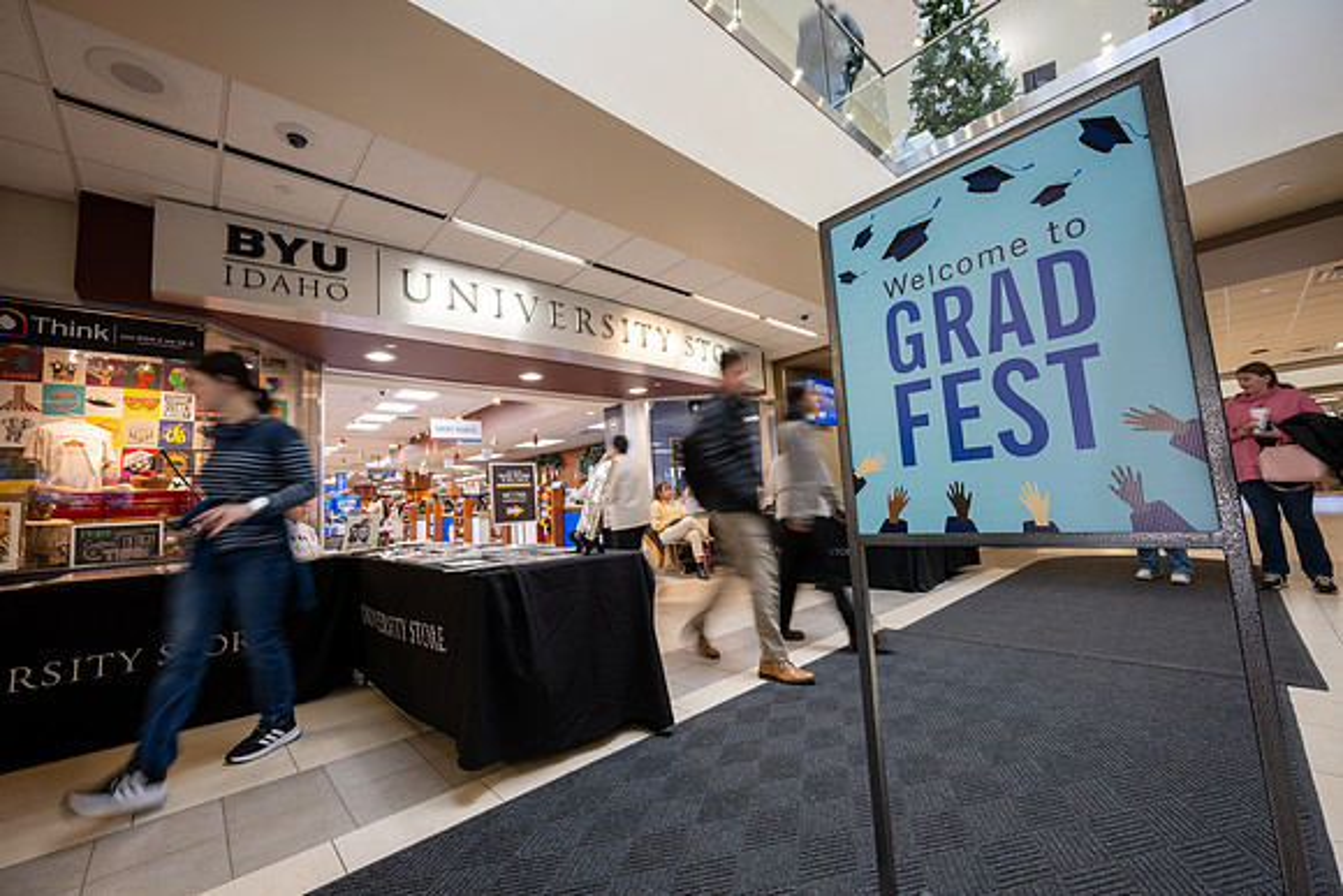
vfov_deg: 81.2
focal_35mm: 14
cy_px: 448
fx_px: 522
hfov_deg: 104.2
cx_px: 672
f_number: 8
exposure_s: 1/8
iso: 200
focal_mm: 14
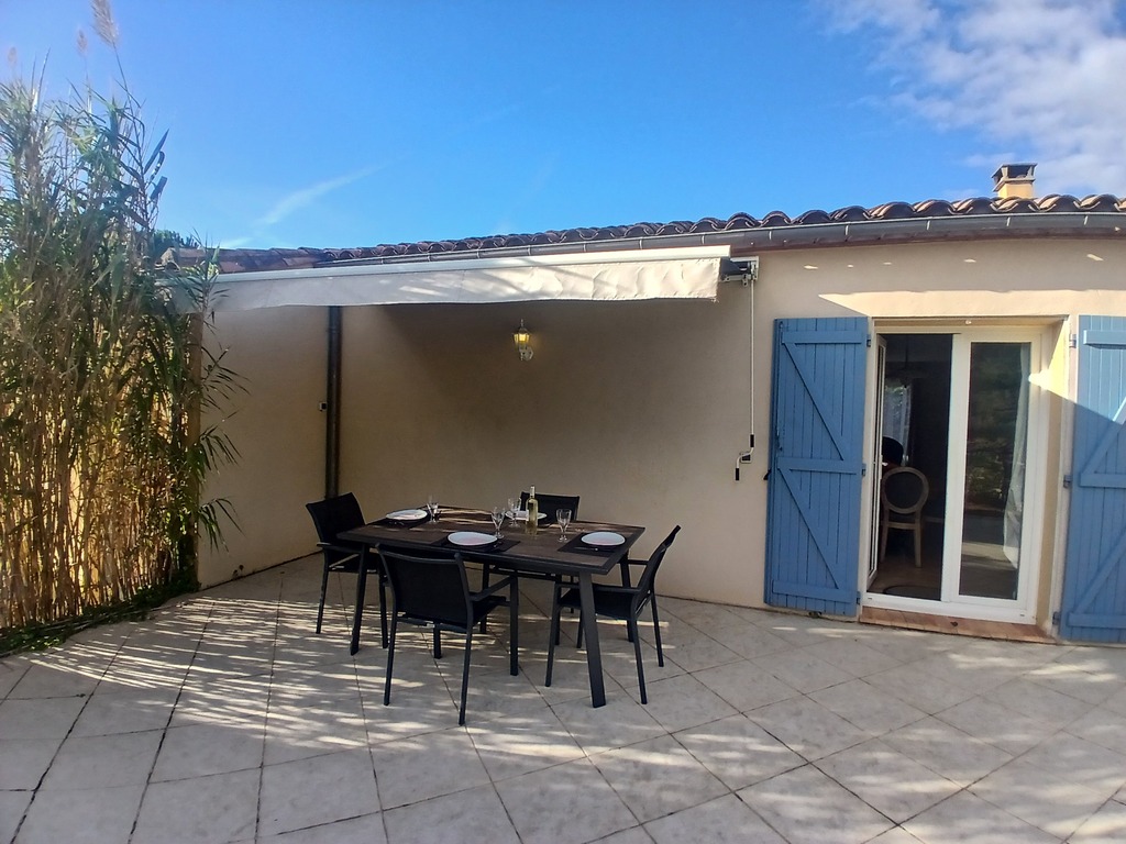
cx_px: 563
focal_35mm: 17
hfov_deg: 91.0
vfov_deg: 74.7
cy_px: 422
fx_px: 553
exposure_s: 1/577
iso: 50
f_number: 2.2
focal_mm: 1.4
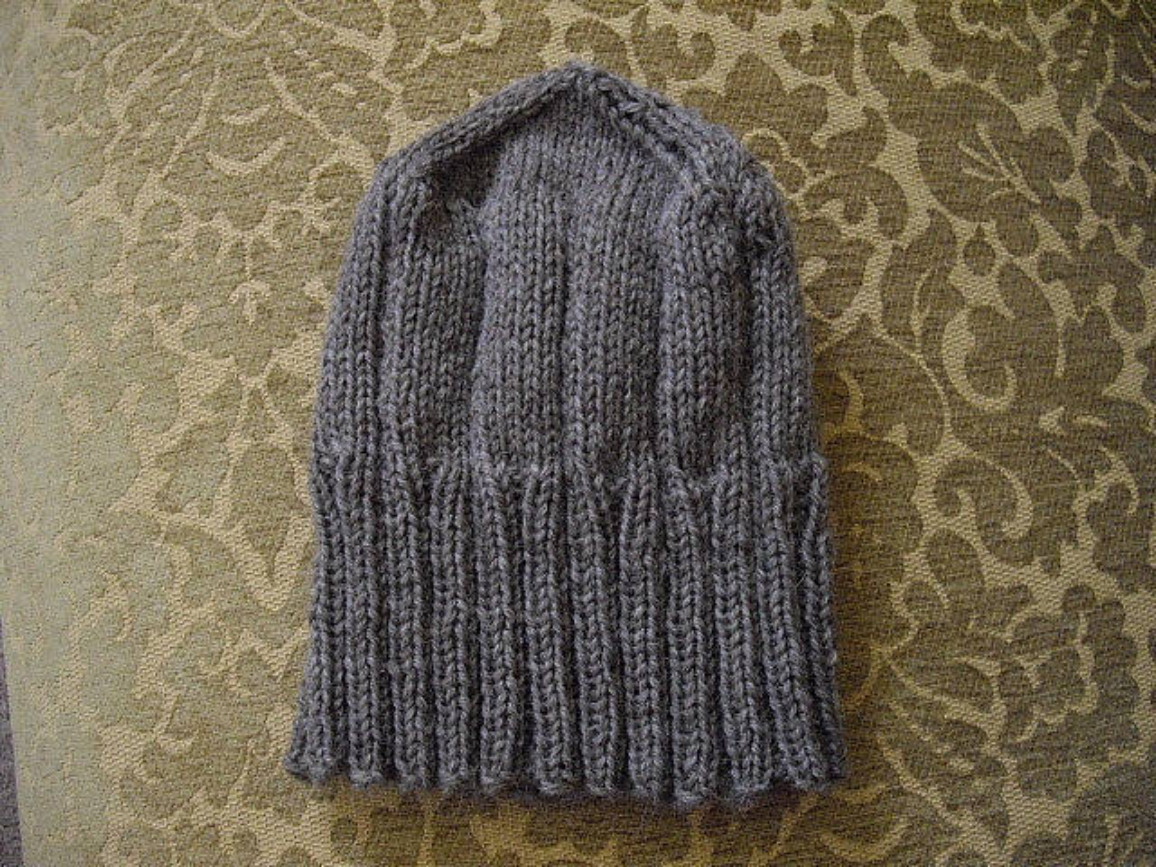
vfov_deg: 37.7
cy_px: 434
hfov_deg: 49.0
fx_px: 1269
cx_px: 578
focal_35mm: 38
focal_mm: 7.9
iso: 400
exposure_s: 1/15
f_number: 2.8
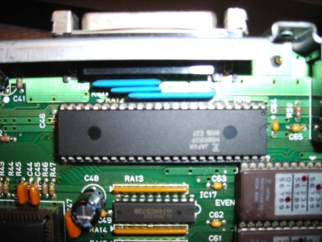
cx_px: 161
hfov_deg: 49.0
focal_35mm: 38
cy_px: 121
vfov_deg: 37.7
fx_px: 353
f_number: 3.2
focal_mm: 6.3
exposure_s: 1/60.1
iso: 50
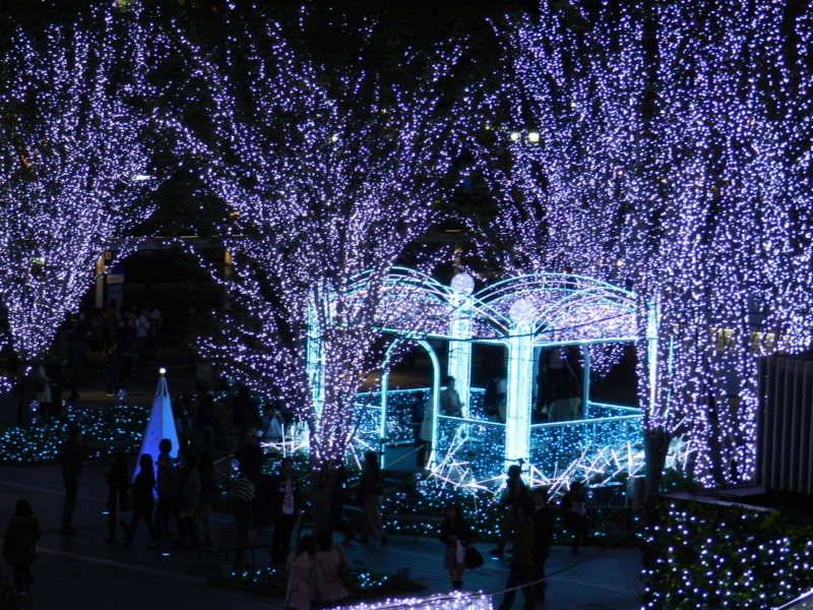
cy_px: 305
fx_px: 3053
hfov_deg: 15.2
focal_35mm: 130
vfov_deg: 11.4
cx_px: 406
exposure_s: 1/30
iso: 400
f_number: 5
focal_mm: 23.1
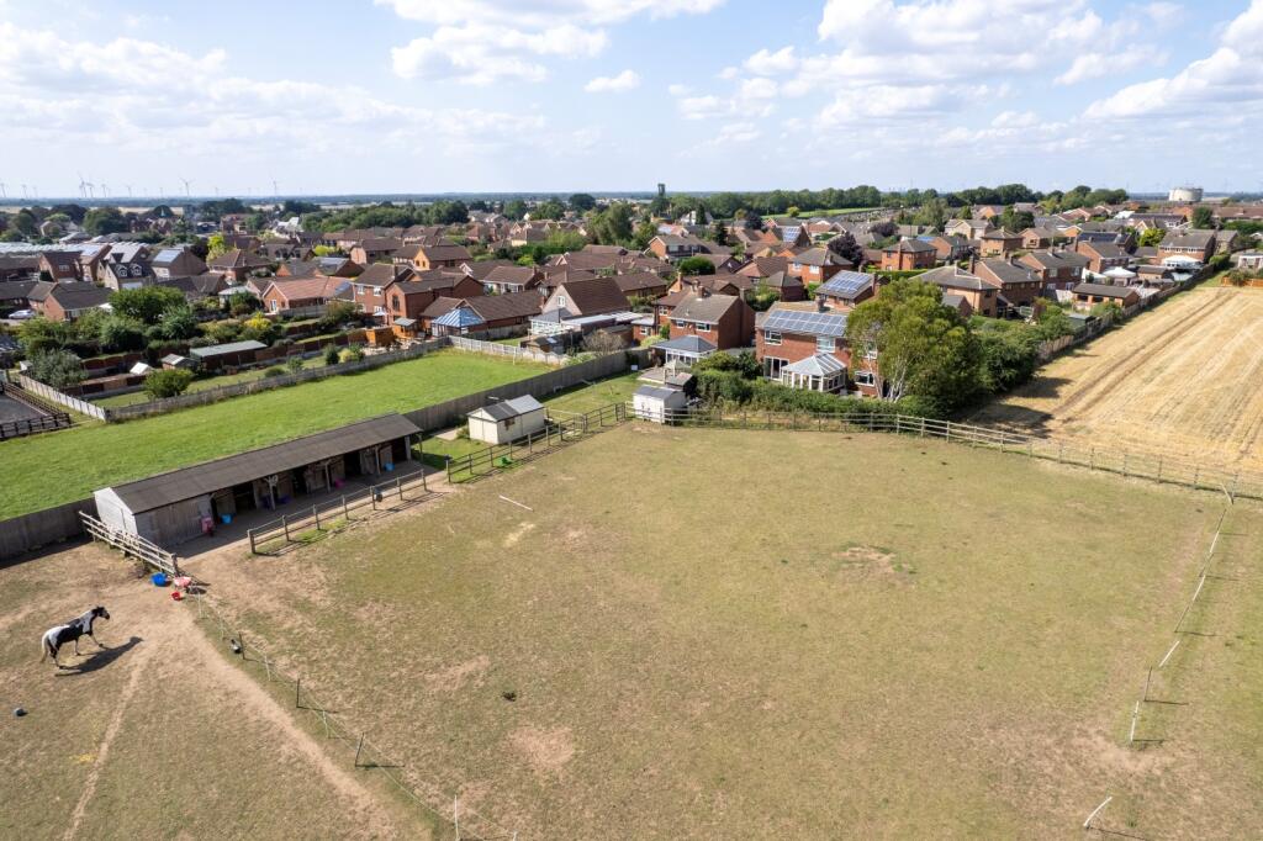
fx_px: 772
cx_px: 632
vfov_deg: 57.2
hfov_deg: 78.6
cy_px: 420
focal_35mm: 22
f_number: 2.8
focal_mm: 8.38
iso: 120
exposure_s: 1/4000
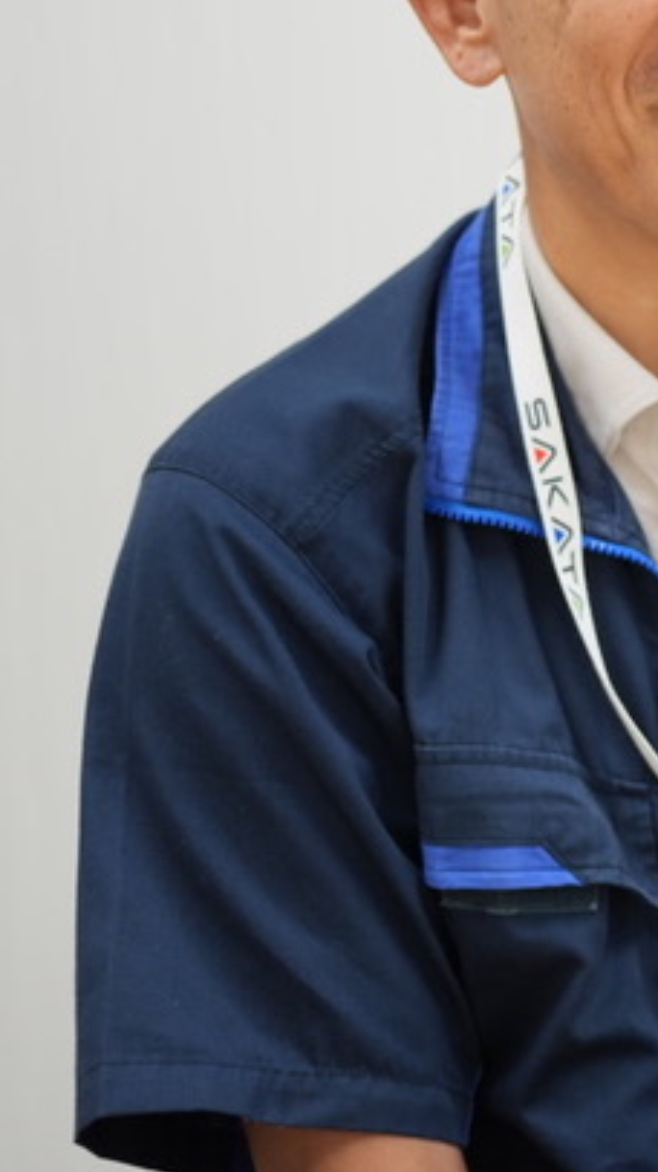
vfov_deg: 21.7
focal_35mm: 98
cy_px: 372
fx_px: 3044
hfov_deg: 11.1
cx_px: 1354
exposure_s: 1/125
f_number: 1.4
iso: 250
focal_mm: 35
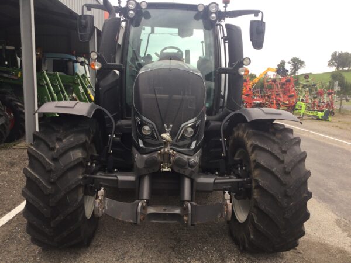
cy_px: 132
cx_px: 176
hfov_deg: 58.4
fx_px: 314
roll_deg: -2.0
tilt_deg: -8.0
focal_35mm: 31
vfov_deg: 45.4
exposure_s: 1/50
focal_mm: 3.3
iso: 25
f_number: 2.4
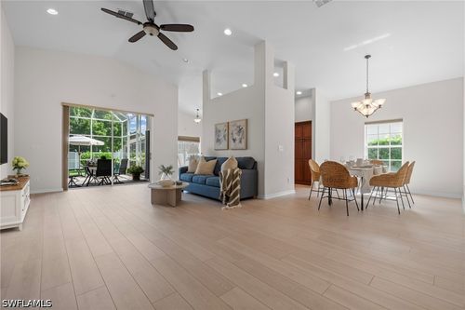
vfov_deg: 73.7
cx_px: 232
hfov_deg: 96.8
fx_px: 207
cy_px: 155
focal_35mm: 16
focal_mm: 16
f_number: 9
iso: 100
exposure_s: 1/2.5
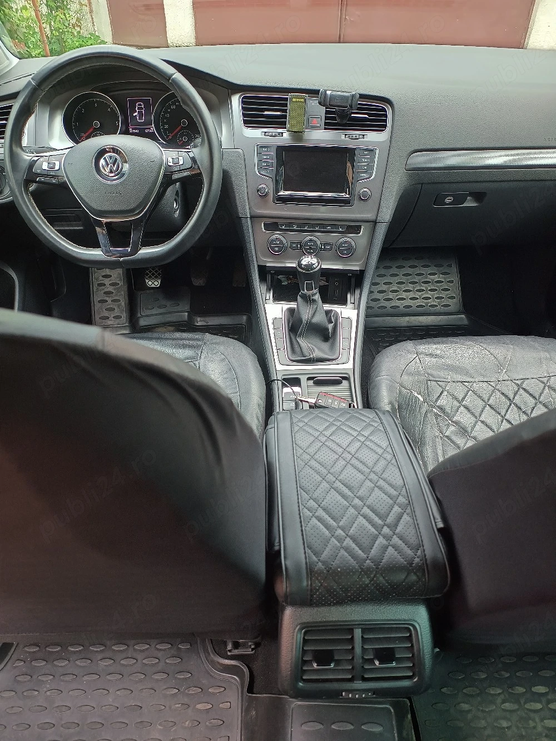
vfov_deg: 71.6
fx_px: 514
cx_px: 278
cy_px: 370
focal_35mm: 24
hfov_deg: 56.8
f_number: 1.4
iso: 296
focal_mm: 5.89
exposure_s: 1/100
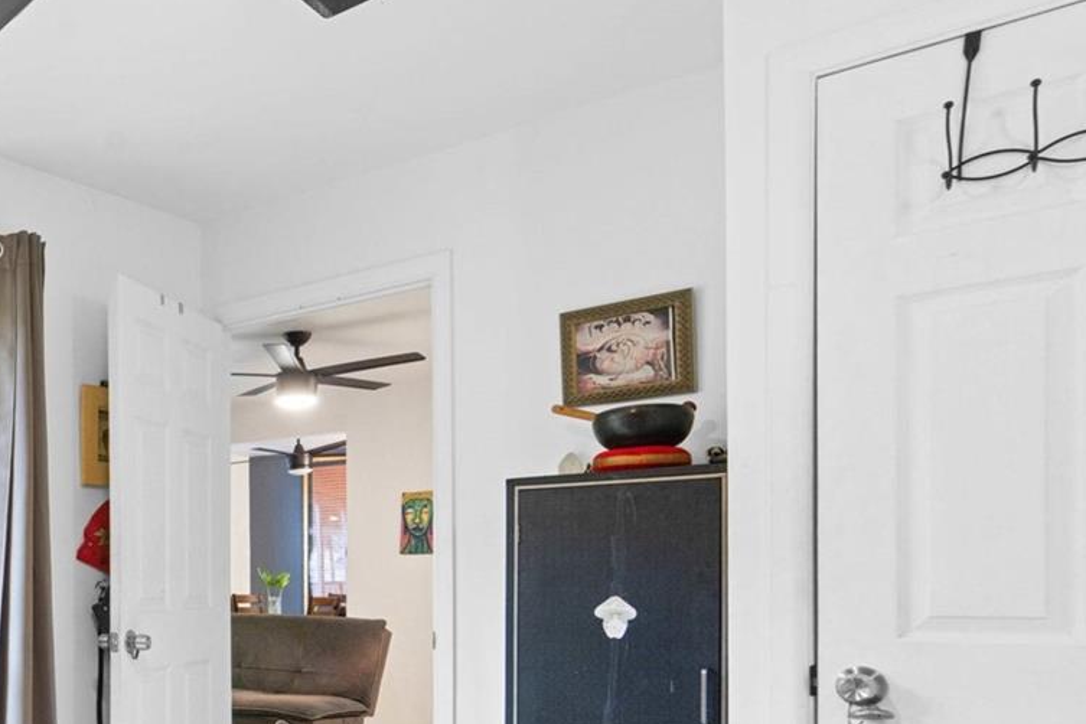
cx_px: -56
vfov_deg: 37.1
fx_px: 1026
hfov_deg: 44.9
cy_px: 612
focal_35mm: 34
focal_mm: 16
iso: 400
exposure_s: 1/13
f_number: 8
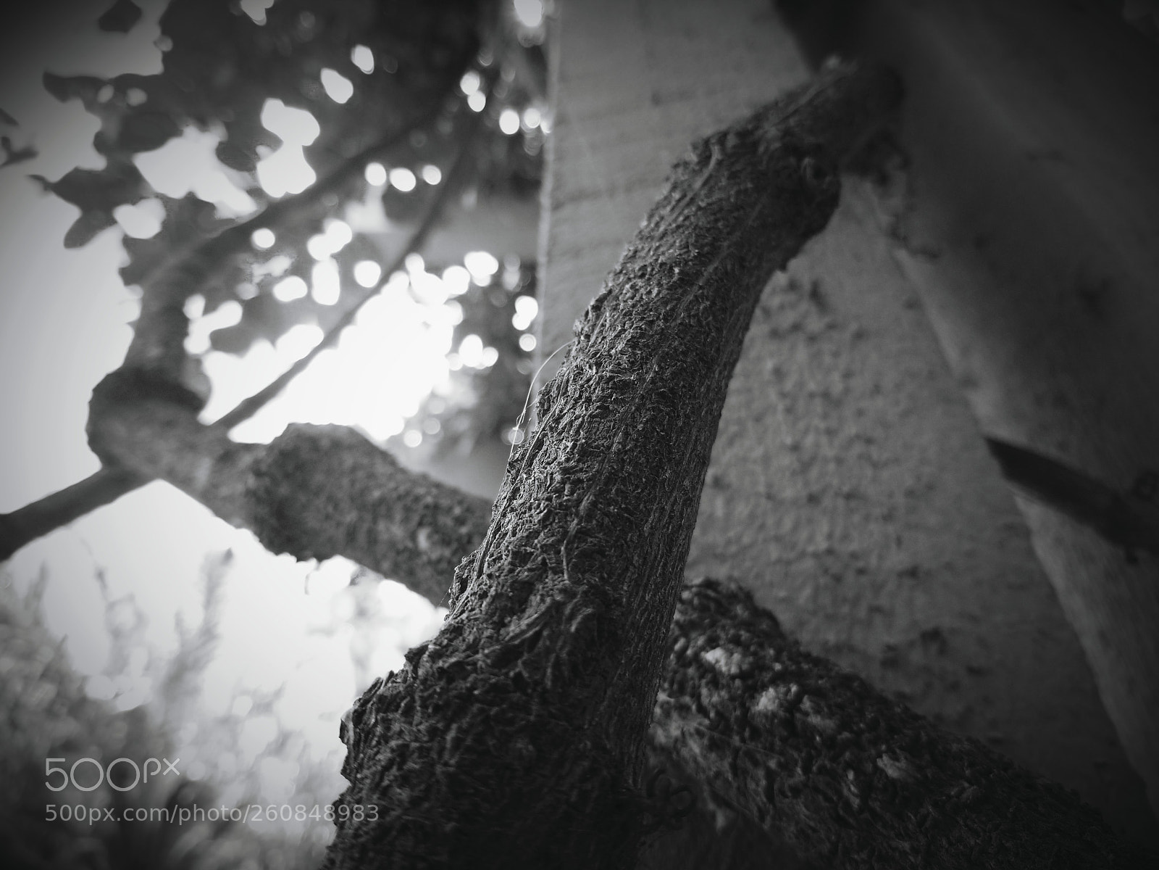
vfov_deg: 53.1
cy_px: 435
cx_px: 580
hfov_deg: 67.3
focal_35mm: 26
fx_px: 871
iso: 50
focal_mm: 4.25
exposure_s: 1/111
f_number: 1.7
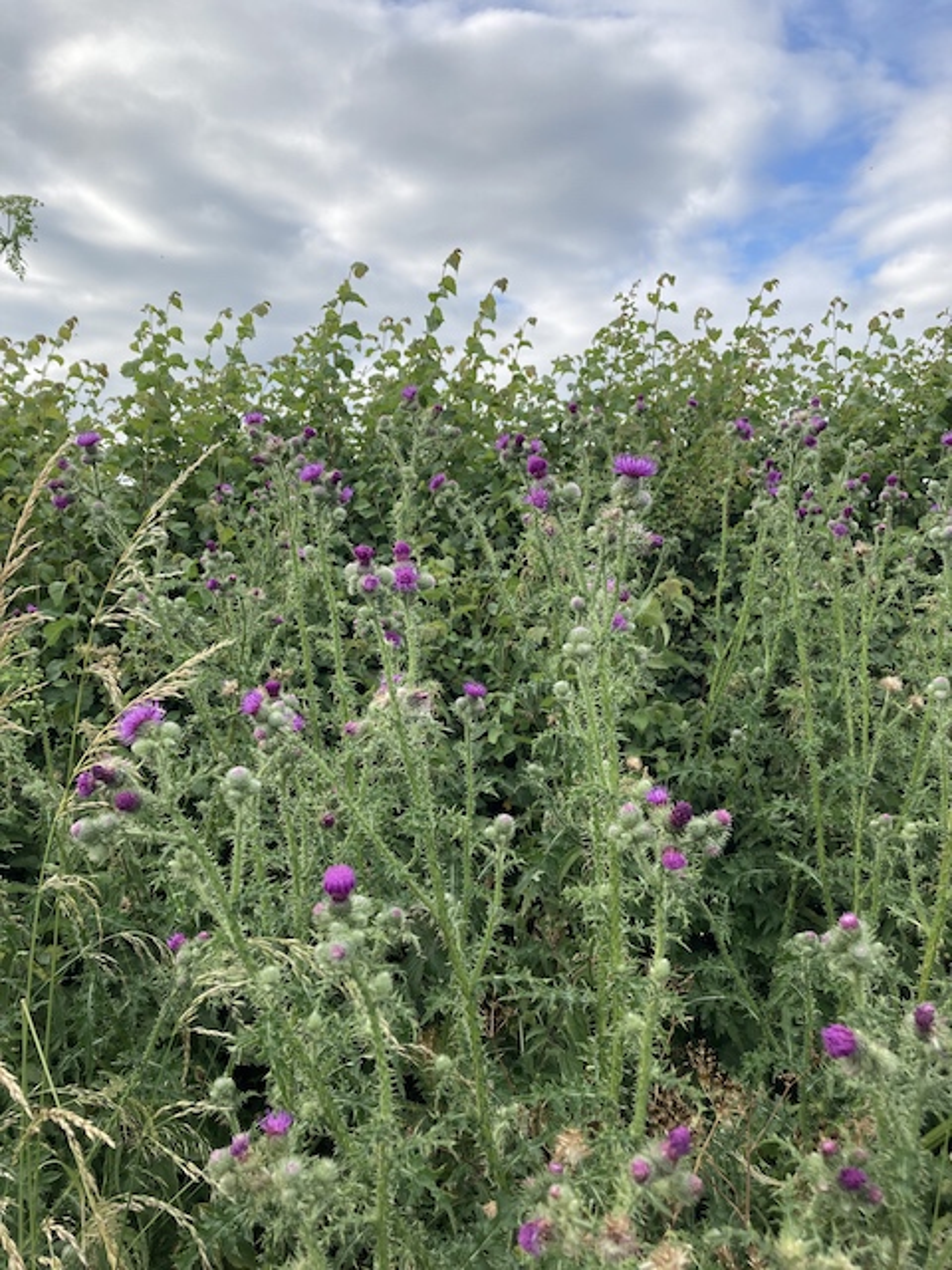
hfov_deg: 49.7
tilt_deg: -1.1
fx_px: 1027
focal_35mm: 28
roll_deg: -0.2
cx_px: 476
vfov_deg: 63.4
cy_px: 635
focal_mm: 3.99
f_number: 1.8
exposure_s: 1/1091
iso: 20
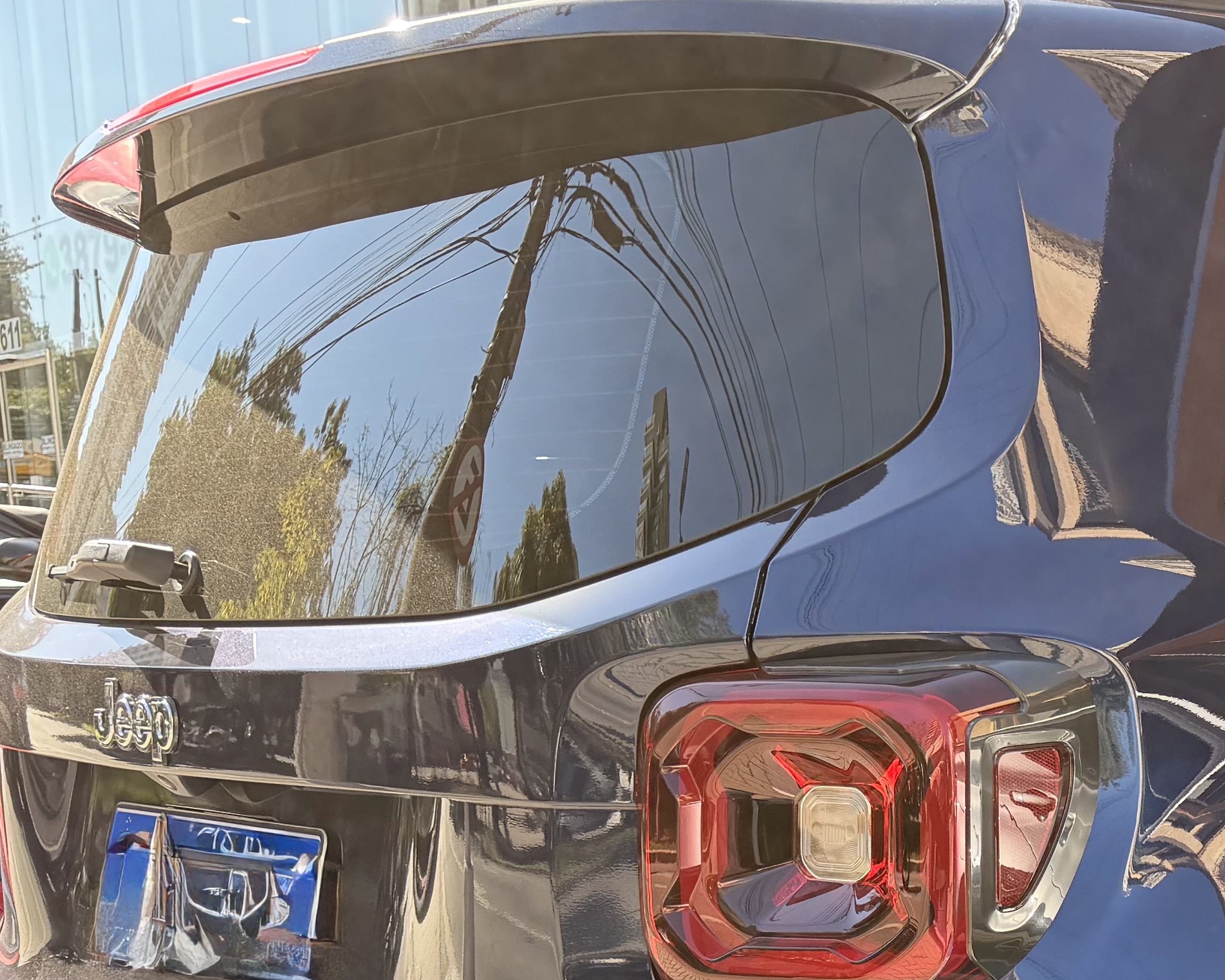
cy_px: 939
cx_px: 1330
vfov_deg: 25.2
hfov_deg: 29.5
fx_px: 2103
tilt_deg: -9.5
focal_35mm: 58
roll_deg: +0.4
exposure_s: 1/580
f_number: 1.78
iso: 100
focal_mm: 6.76
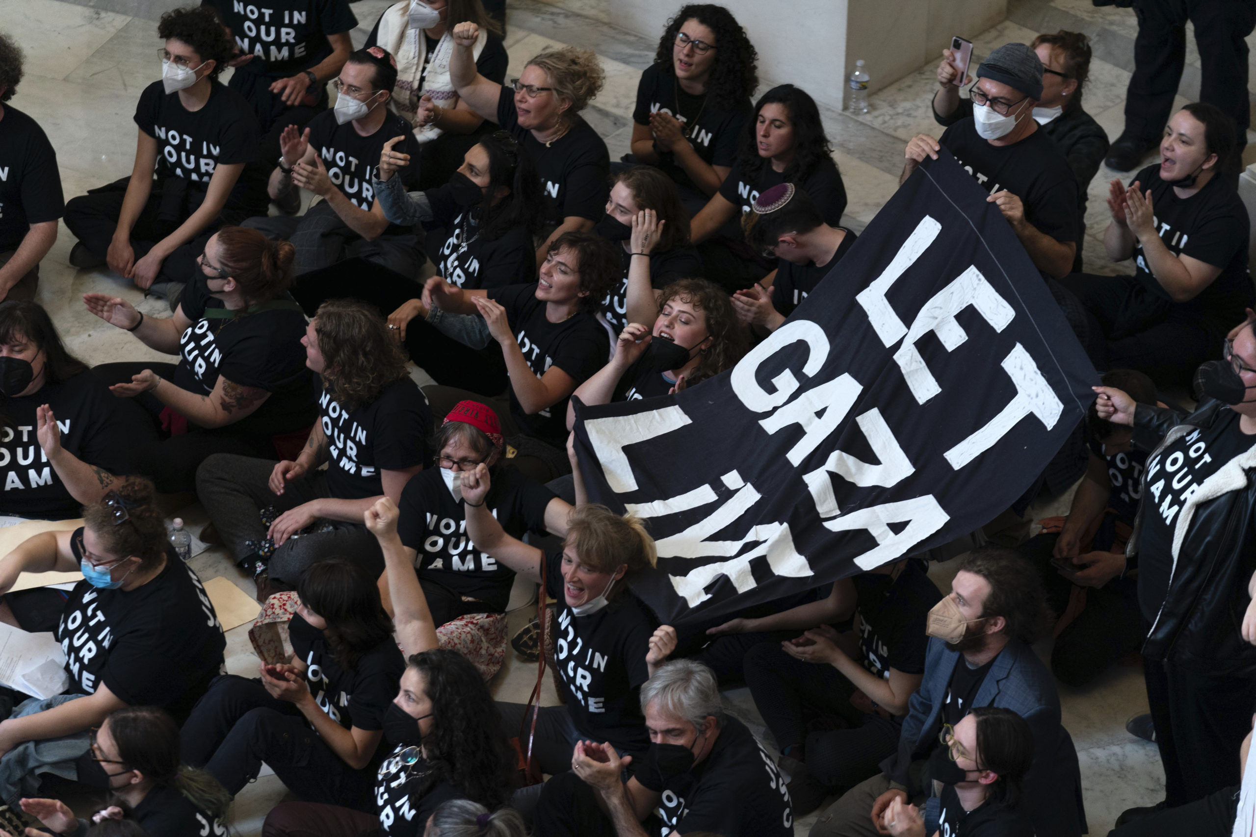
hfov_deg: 17.3
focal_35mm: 118
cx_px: 628
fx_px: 4117
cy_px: 418
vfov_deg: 11.6
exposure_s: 1/250
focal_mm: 118
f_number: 3.2
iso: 1250
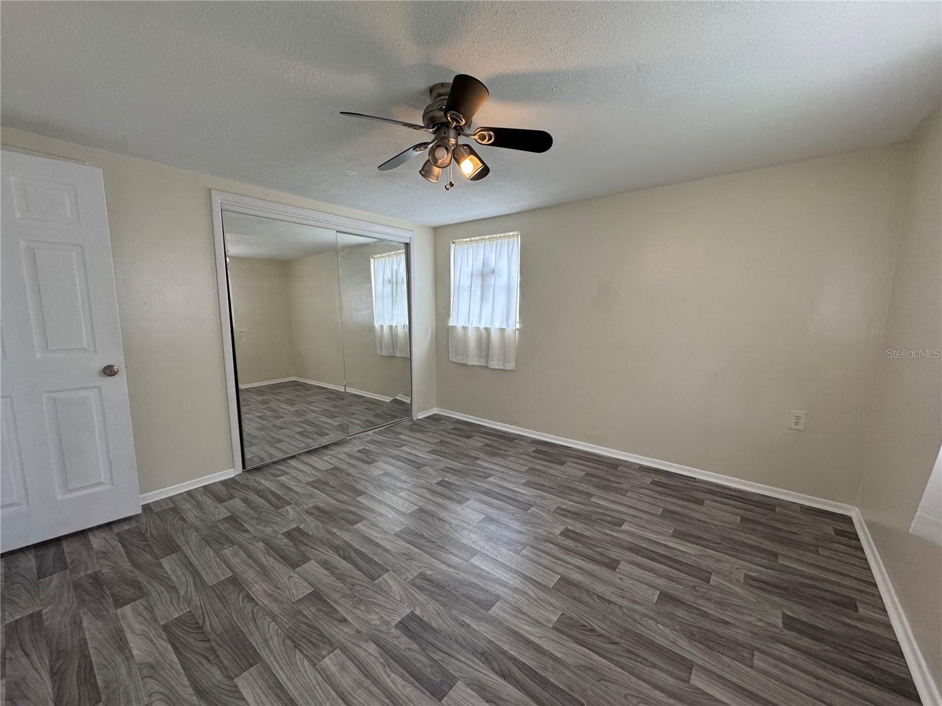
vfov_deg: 85.7
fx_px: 381
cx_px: 471
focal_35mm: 14
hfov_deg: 102.1
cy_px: 353
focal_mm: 2.22
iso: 250
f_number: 2.2
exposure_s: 1/120
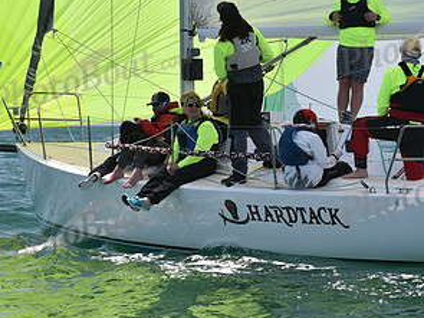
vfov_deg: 8.7
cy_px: 133
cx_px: 267
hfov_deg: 11.6
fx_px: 2081
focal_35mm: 170
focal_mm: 90
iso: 400
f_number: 5.6
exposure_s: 1/800
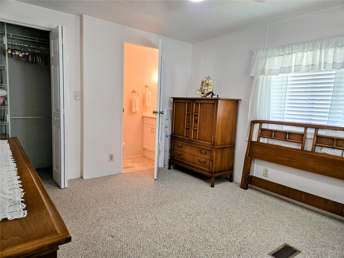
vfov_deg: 58.9
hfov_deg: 73.9
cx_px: 172
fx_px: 229
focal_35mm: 23
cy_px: 129
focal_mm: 5.4
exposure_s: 1/120
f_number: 1.8
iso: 125
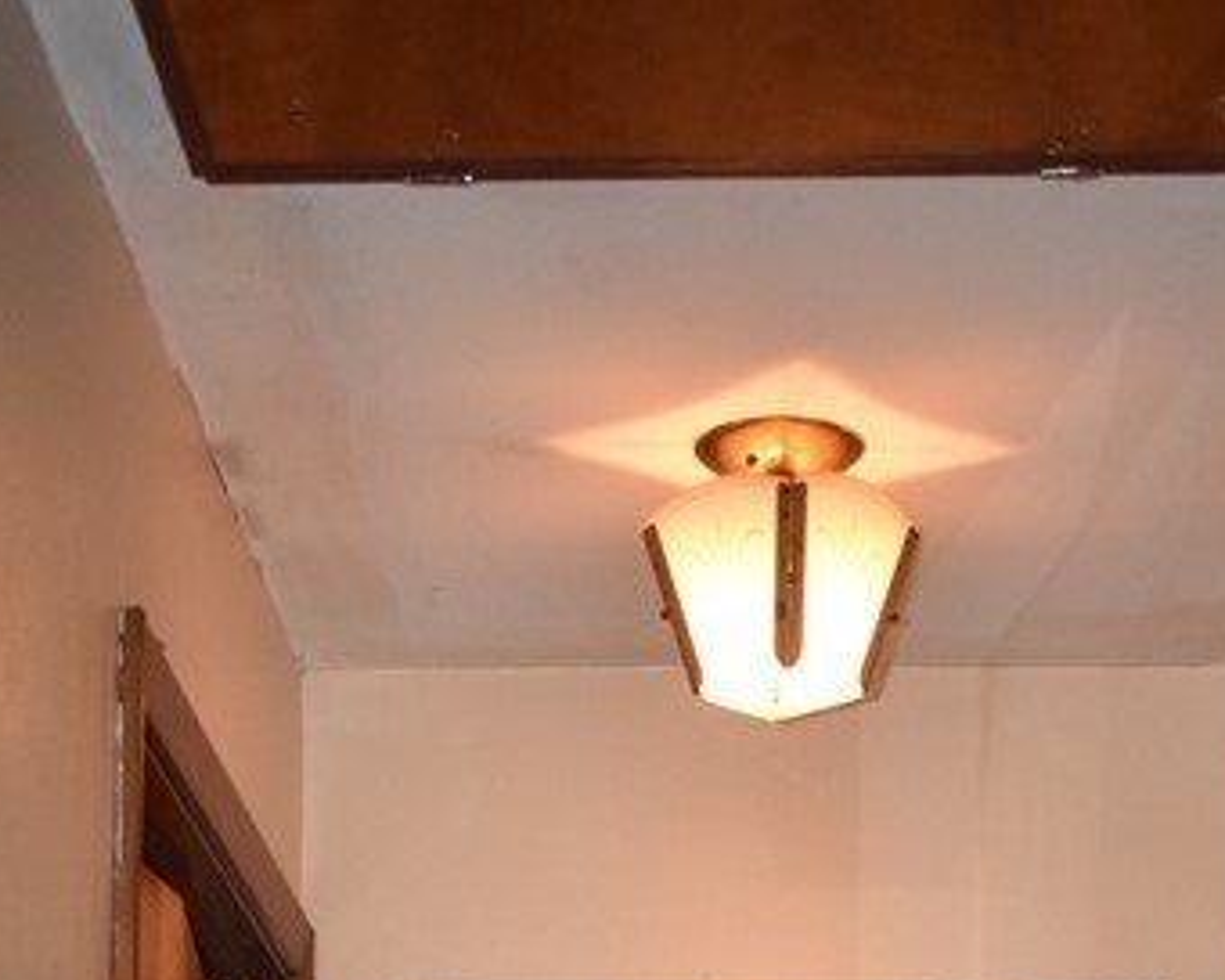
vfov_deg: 12.7
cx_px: 612
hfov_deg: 17.8
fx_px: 3916
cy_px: 1888
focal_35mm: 108
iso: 1600
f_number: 3.8
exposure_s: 1/60
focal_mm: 24
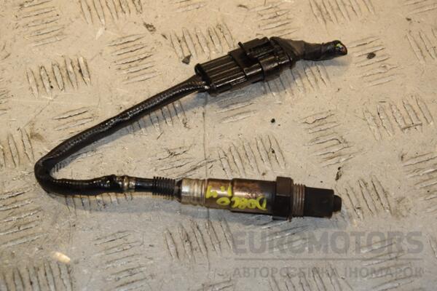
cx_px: 218
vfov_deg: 13.0
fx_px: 1274
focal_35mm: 105
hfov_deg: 19.5
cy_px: 146
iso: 800
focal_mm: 70
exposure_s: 1/200
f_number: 9
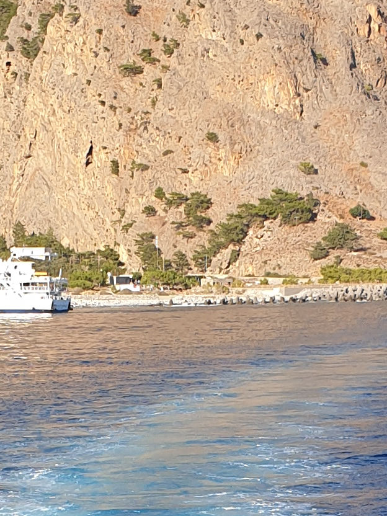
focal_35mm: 126
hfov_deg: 11.8
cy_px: 543
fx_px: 1878
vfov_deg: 15.3
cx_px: 159
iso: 50
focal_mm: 4.3
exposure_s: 1/1038
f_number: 2.4
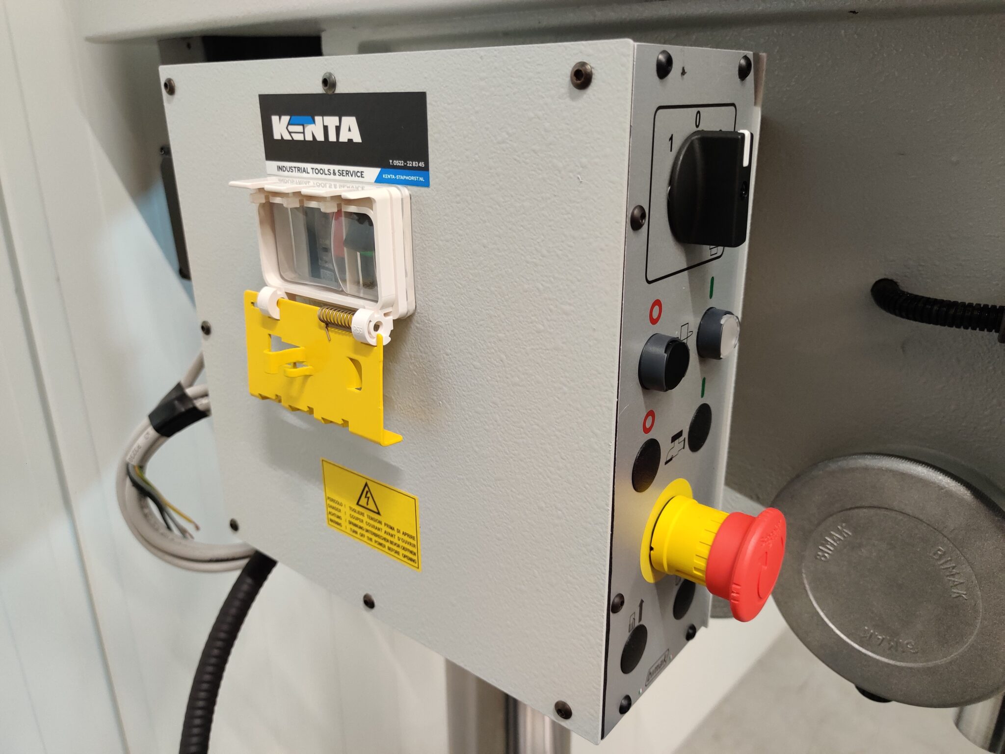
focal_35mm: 27
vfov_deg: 51.4
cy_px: 377
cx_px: 502
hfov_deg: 65.3
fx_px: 784
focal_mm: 4.75
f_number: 1.65
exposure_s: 1/50
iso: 1250
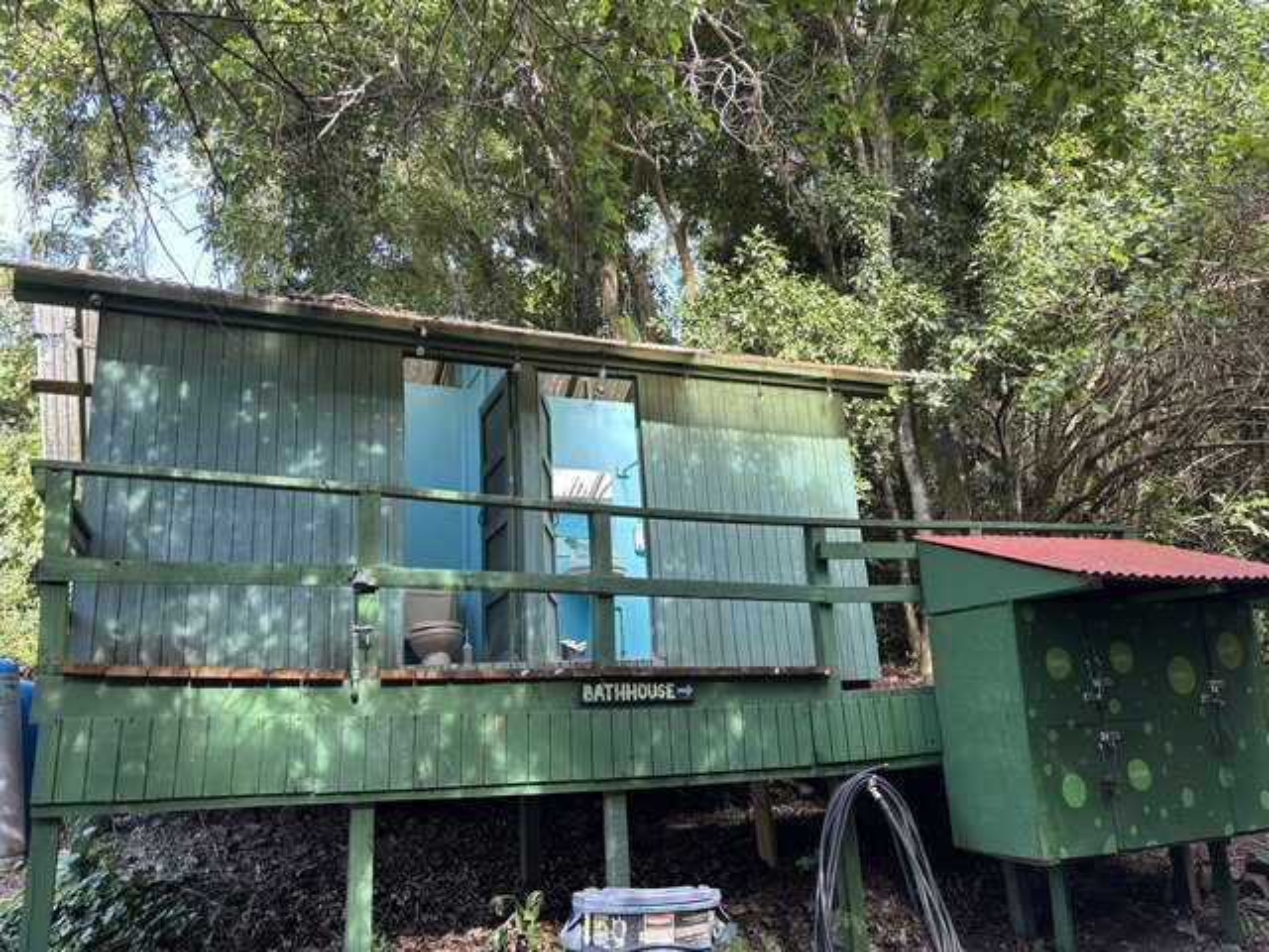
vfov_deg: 53.1
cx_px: 634
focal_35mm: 26
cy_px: 476
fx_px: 953
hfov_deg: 67.3
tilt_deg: +16.1
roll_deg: +3.7
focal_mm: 5.96
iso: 80
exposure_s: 1/121
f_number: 1.6
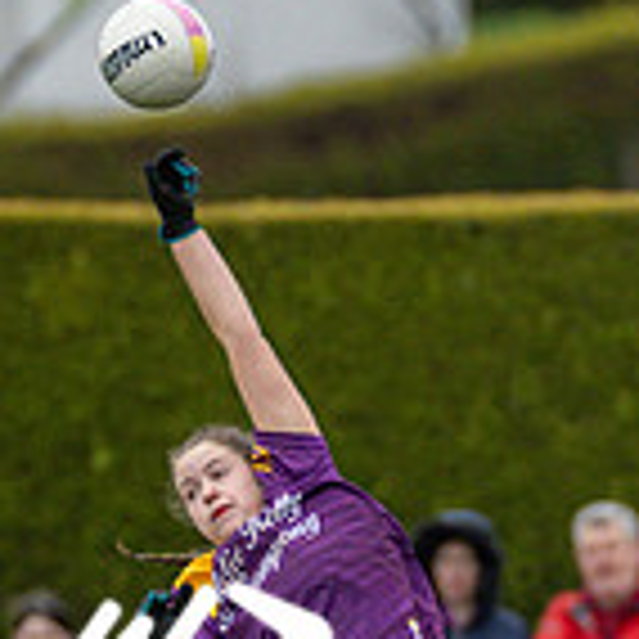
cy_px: 1002
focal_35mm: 1693
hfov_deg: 1.0
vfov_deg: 1.0
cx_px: 493
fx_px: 35358
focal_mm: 300
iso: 1100
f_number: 2.8
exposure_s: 1/640
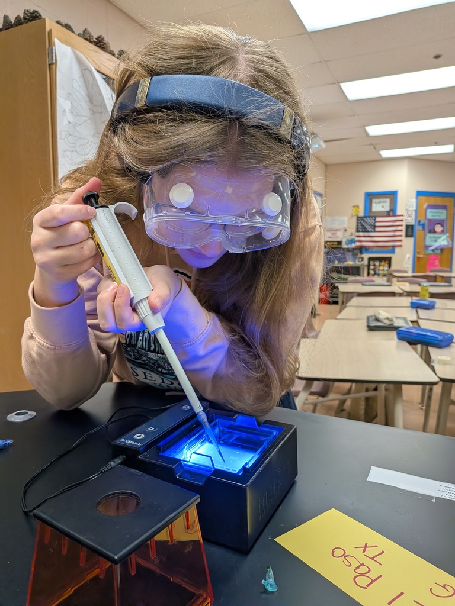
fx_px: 421
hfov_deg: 56.8
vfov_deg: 71.6
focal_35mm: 24
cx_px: 228
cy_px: 303
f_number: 1.7
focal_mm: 4.53
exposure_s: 1/120
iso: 103
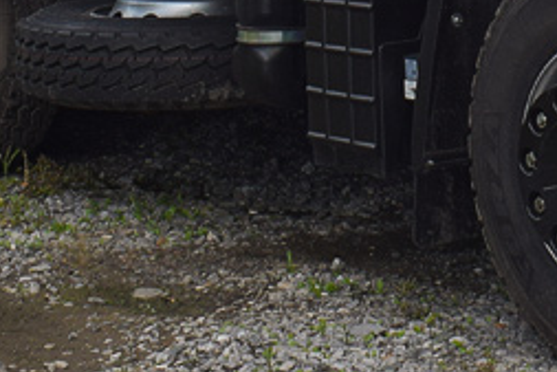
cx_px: 614
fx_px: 2529
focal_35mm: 163
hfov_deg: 12.4
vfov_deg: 8.0
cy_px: -418
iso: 200
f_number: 5.6
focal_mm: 23
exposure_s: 1/400
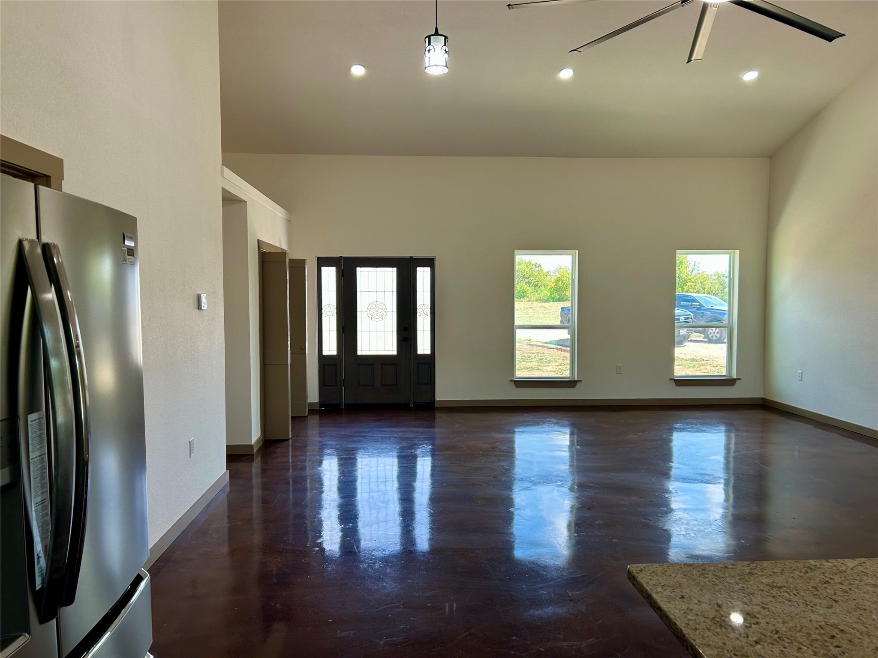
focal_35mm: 26
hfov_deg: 67.3
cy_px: 329
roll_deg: +0.2
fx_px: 659
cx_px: 439
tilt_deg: -4.0
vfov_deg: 53.1
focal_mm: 5.7
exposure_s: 1/164
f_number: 1.5
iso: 50
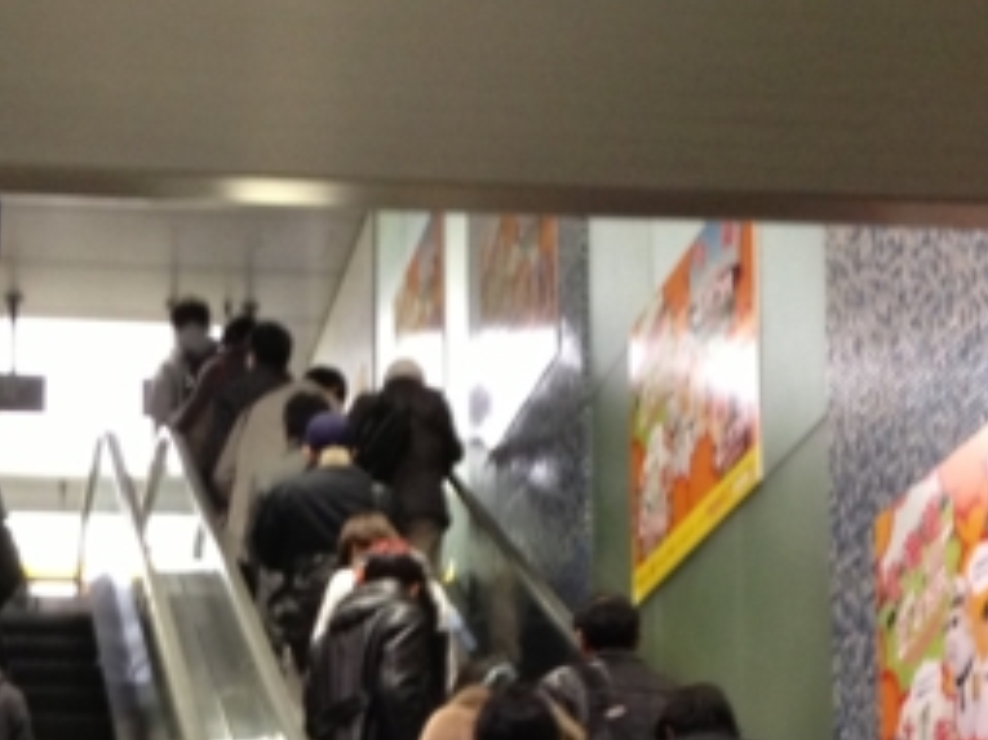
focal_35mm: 99
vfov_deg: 14.2
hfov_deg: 19.7
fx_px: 2824
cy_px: 1003
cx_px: 217
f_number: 2.4
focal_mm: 4.28
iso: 160
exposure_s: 1/20
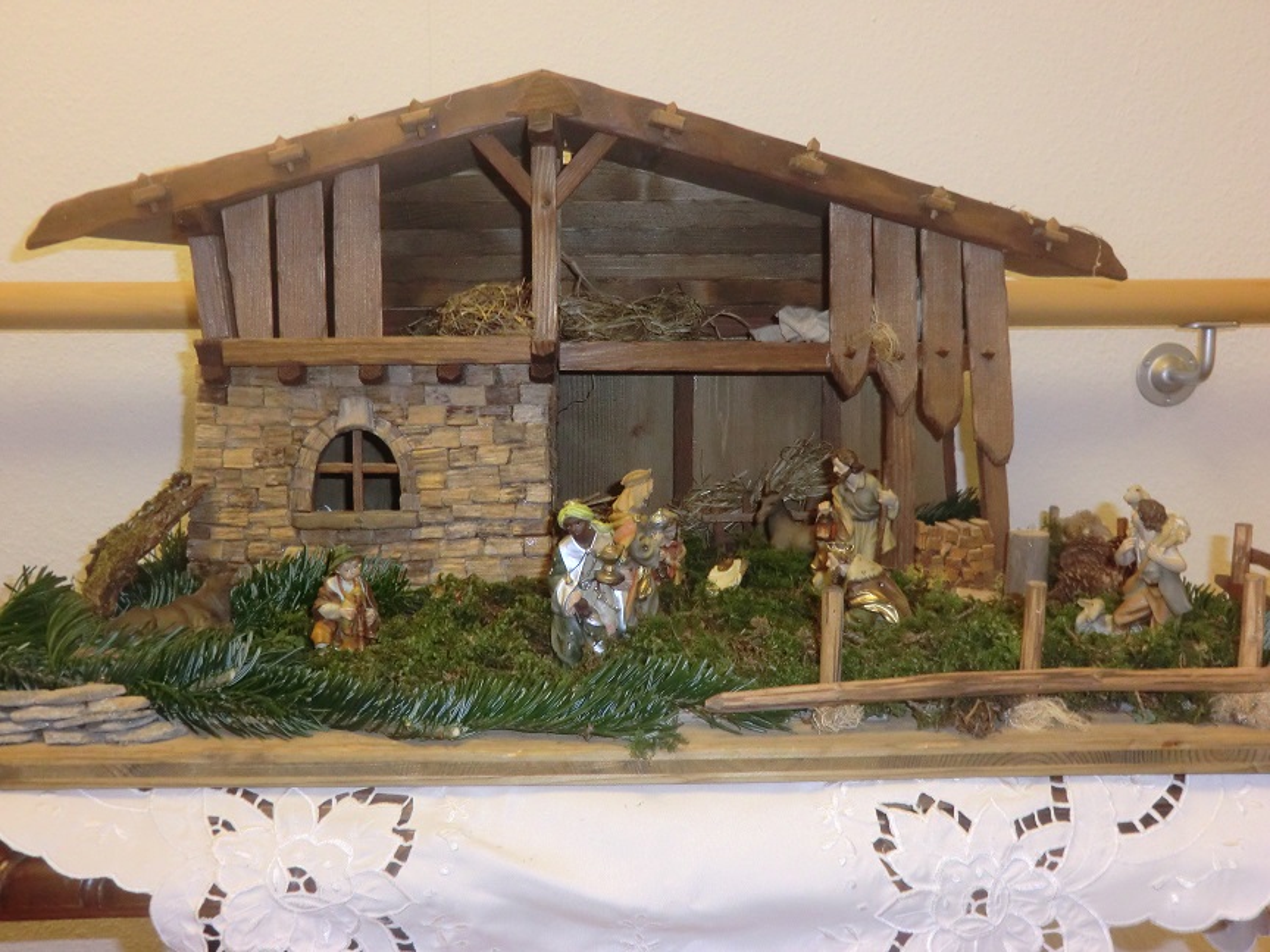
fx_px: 1247
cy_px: 476
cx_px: 635
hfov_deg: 54.0
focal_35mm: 34
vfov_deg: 41.8
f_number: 3.6
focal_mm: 6.1
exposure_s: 1/60
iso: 400
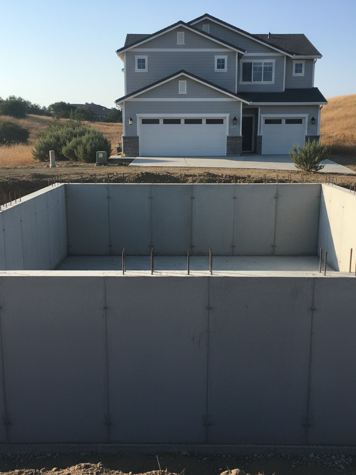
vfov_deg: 73.9
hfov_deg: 58.9
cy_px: 238
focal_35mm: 23
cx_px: 178
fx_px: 315
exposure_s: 1/165
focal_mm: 6.4
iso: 736
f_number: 1.8
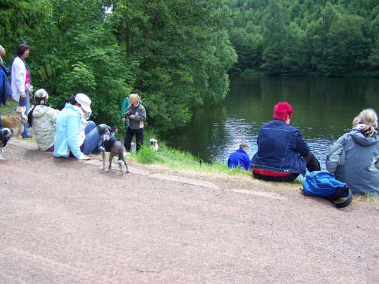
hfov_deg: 49.0
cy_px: 142
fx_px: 416
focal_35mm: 38
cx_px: 190
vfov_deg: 37.7
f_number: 2.8
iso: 160
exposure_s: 1/500
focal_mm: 6.3
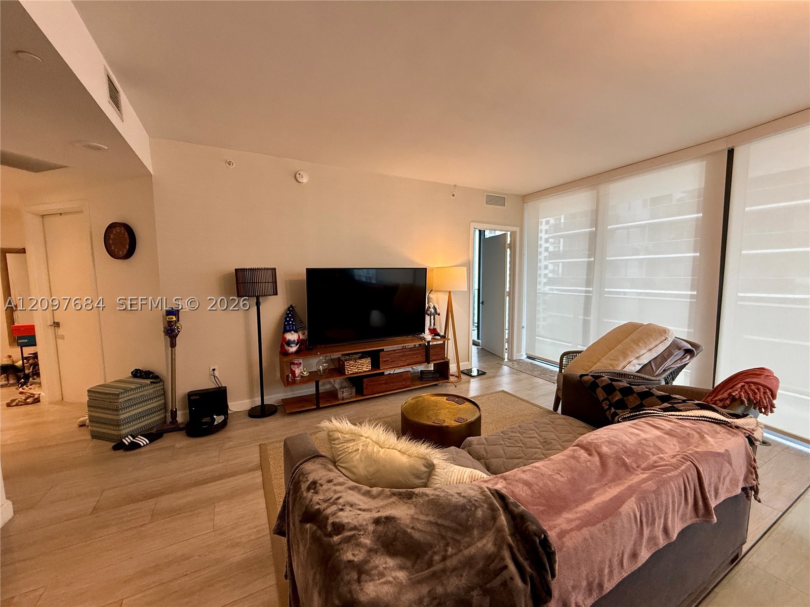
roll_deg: +0.5
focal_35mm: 14
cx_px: 405
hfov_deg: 102.1
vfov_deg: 85.7
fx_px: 328
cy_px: 304
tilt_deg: -4.1
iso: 320
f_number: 2.2
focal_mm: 2.22
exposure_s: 1/120
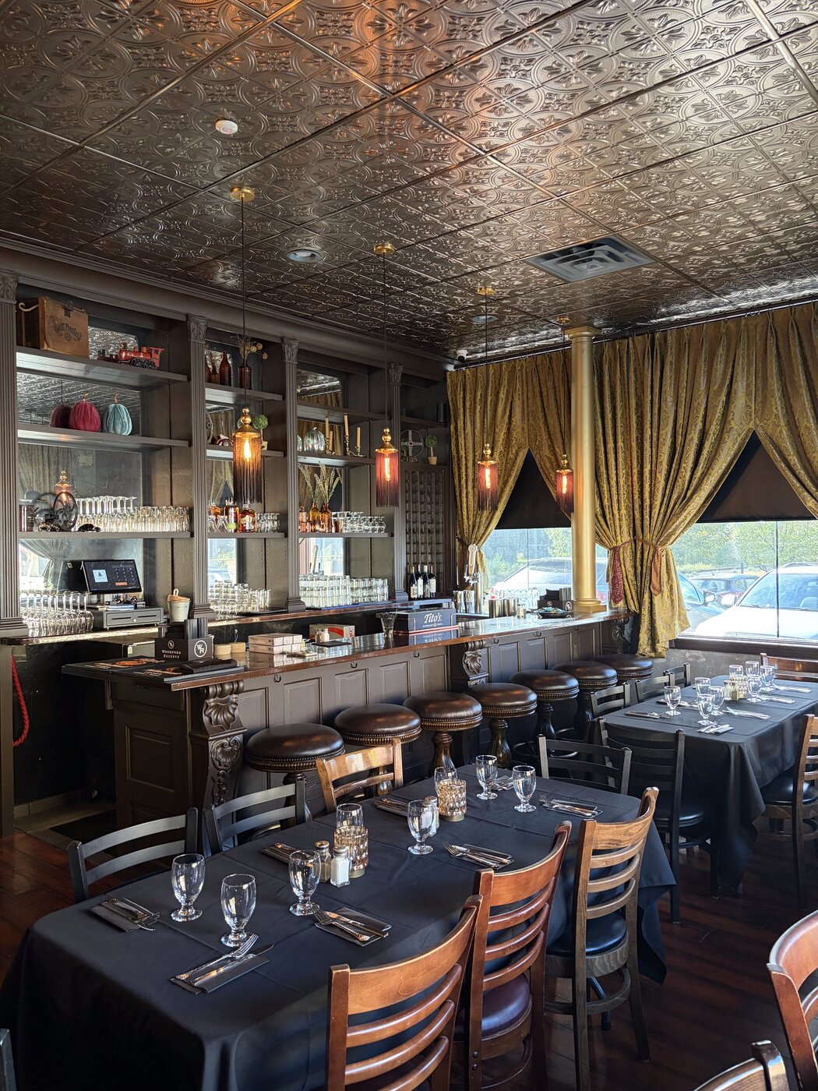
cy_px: 546
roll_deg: +0.5
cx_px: 409
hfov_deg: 53.1
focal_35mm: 26
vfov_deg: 67.3
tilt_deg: -0.8
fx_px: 819
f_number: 1.6
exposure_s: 1/60
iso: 160
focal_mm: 5.96
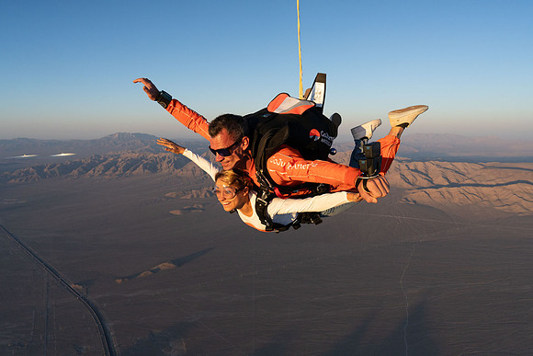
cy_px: 178
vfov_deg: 53.2
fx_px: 355
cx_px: 266
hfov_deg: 73.7
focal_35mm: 24
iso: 1250
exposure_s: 1/2000
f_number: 6.3
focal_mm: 24
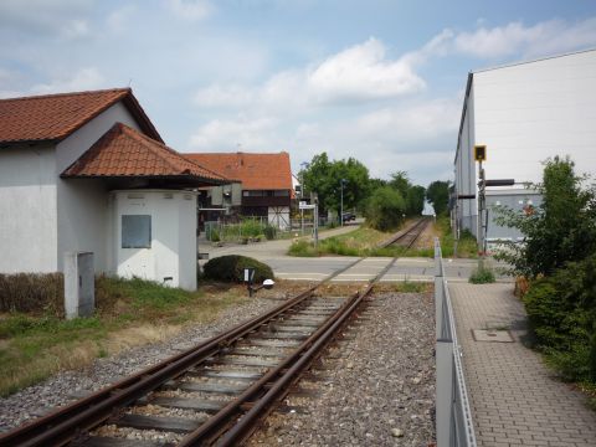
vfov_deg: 44.2
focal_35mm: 32
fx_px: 551
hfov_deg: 56.8
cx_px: 298
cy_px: 224
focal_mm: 5.2
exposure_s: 1/500
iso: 100
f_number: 5.6
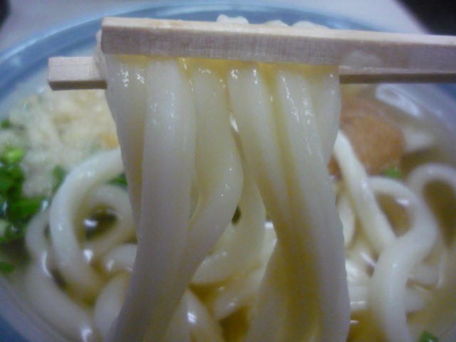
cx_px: 228
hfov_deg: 55.4
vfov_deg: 42.9
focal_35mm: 33
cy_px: 171
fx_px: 435
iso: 800
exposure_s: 1/60
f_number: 2.8
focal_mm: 5.5
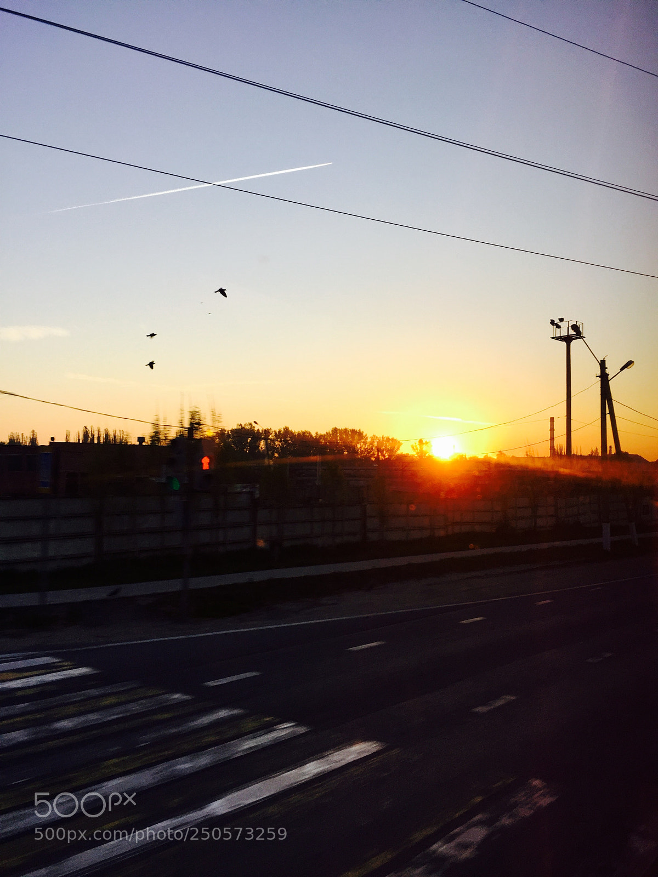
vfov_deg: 61.7
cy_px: 438
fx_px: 735
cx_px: 329
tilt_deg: +2.5
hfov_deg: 48.2
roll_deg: -3.1
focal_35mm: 29
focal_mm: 4.15
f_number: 2.2
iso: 50
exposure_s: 1/100
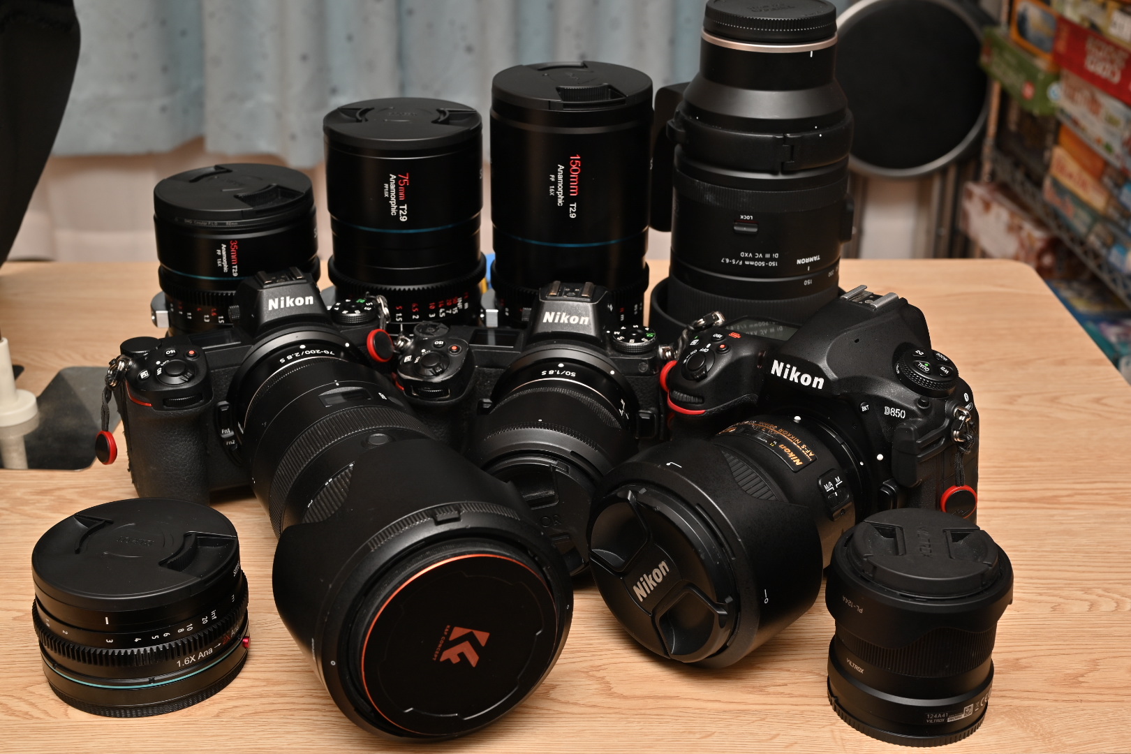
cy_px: 377
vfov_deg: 27.0
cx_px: 566
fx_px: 1571
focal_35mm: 50
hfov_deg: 39.6
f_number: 11
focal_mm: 50
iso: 100
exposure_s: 1/50
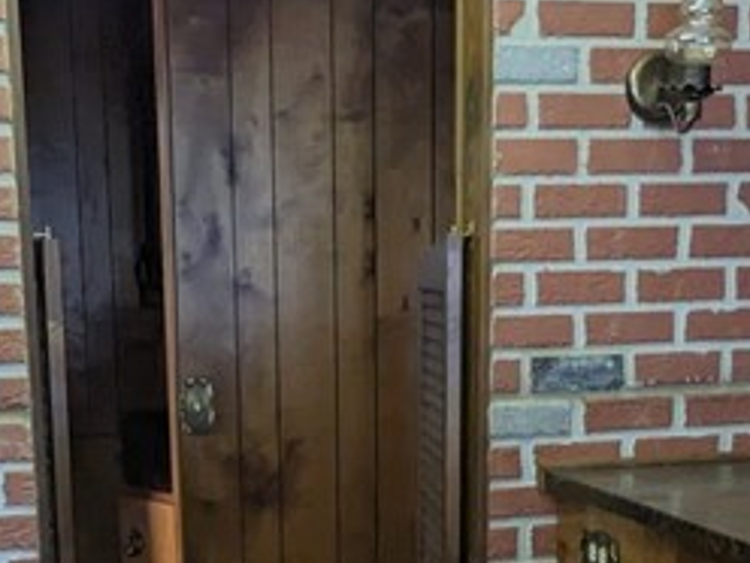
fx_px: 1430
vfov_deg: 21.4
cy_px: 581
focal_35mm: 66
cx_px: 321
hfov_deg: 29.4
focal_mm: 2.22
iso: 602
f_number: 2.2
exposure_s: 1/60
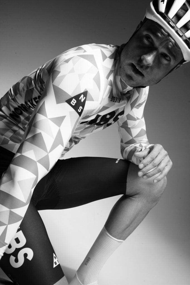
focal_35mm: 50
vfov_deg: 39.6
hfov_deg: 27.0
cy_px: 142
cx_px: 95
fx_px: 396
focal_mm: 50
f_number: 16
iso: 2500
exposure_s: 1/160
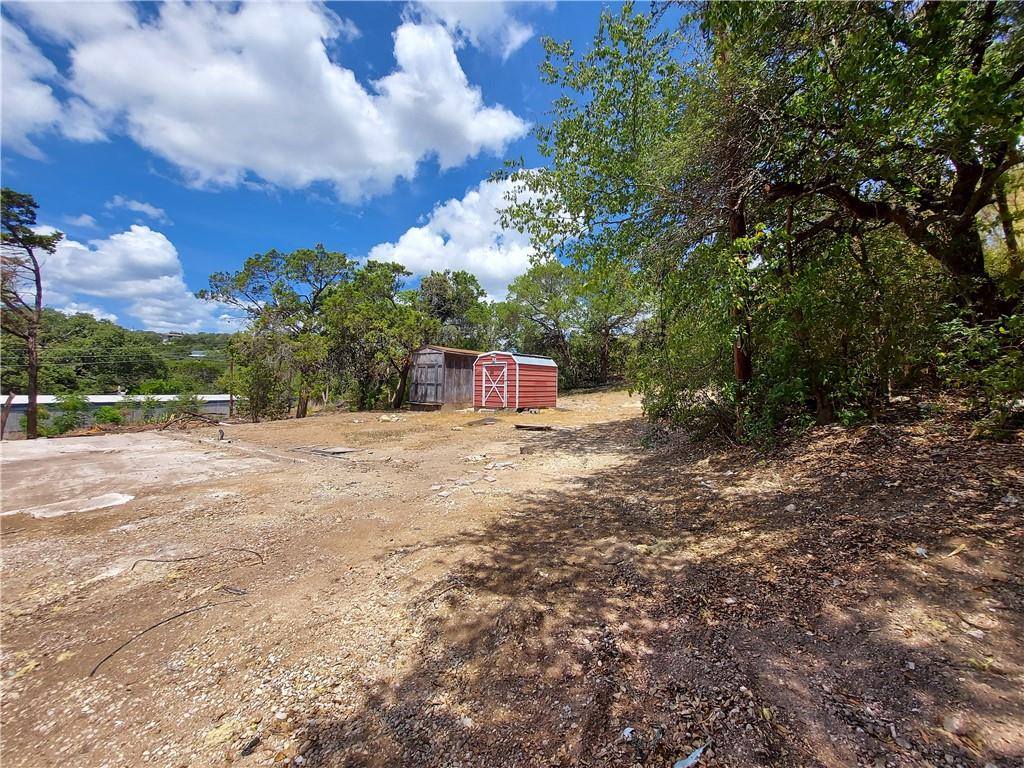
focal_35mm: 13
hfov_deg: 106.2
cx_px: 512
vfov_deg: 89.9
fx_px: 385
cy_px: 384
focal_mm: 1.74
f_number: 2.2
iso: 50
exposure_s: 1/1529
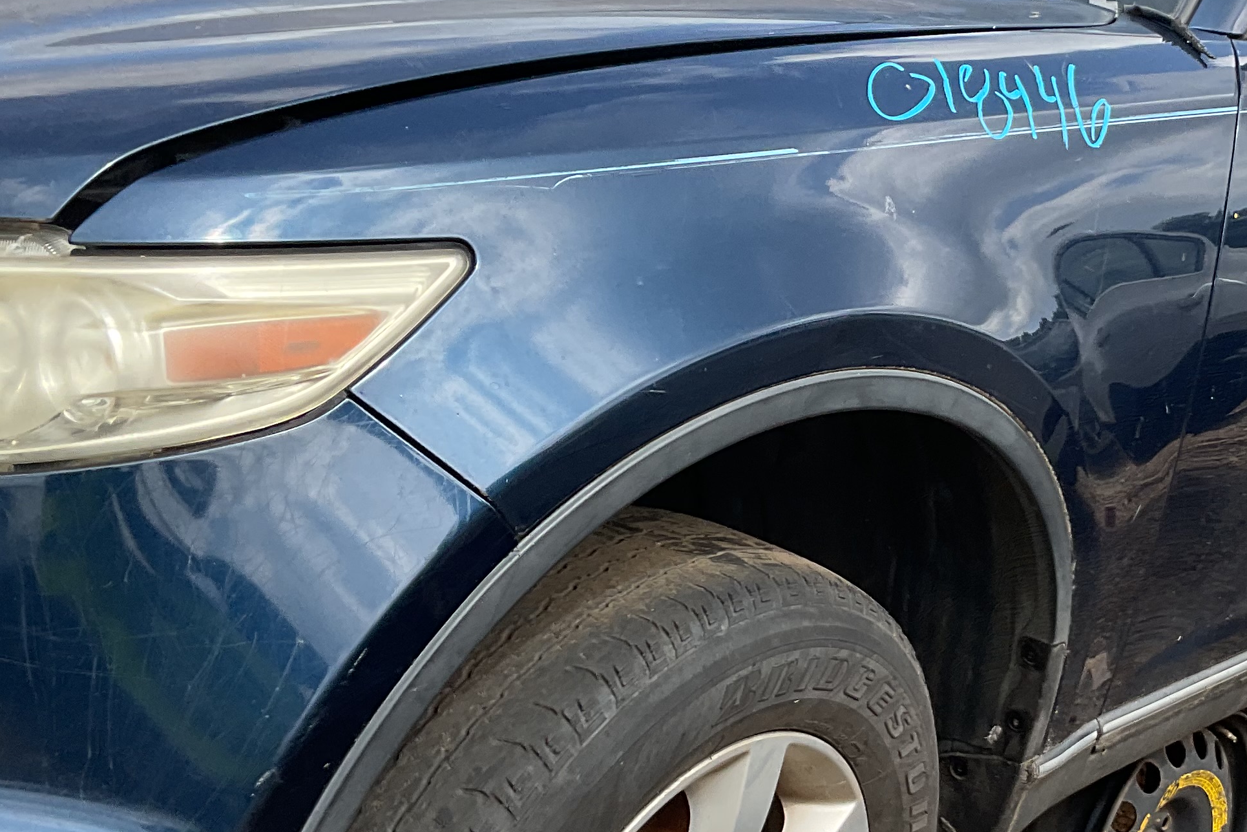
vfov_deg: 21.6
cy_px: 482
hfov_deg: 31.0
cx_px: 1022
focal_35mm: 63
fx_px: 2182
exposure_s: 1/568
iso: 16
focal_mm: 3
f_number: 1.8
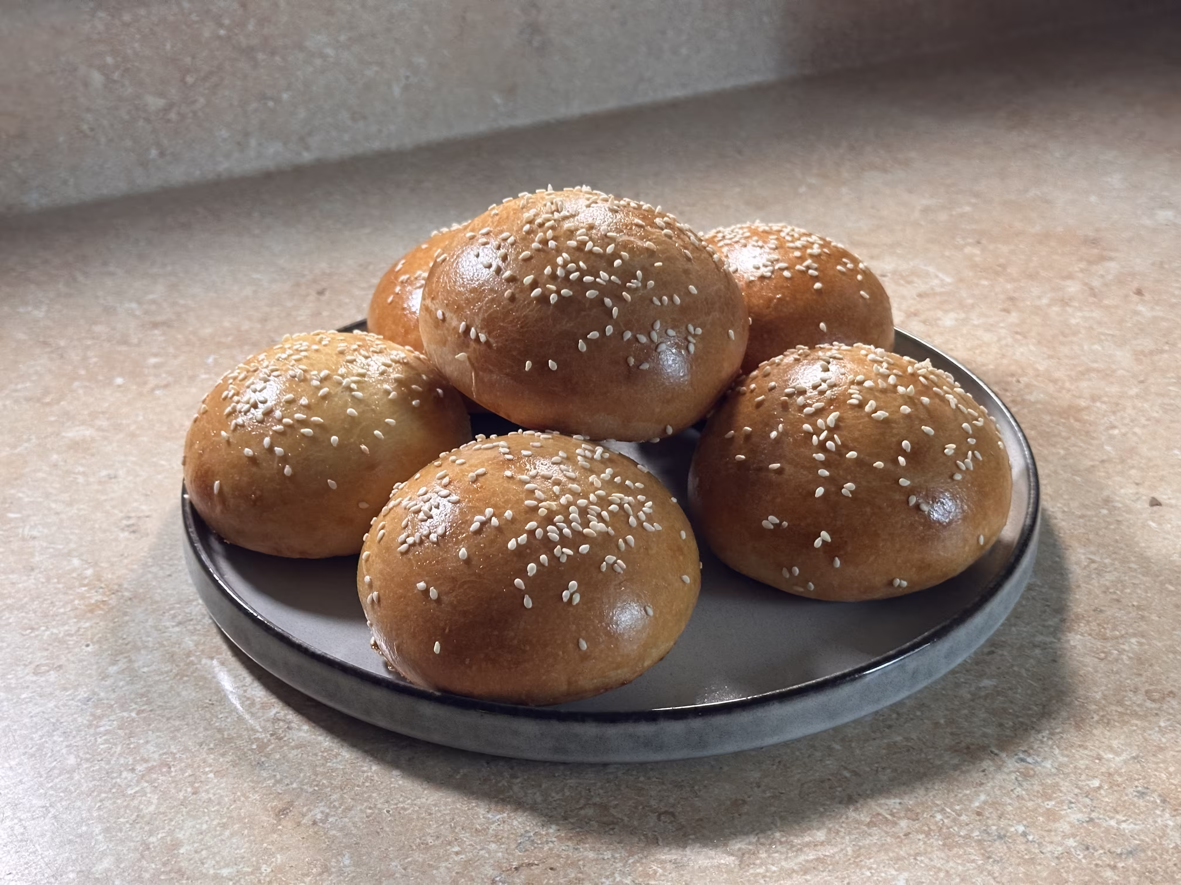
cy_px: 442
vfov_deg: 30.3
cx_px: 590
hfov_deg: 39.7
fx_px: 1638
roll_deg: +0.9
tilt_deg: -29.6
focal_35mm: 48
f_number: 1.78
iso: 250
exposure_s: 1/60
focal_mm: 6.86
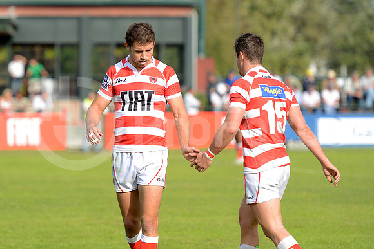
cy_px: 124
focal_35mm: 230
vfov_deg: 6.0
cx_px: 187
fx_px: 2390
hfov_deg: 8.9
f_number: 4
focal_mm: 230
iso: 400
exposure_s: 1/1000
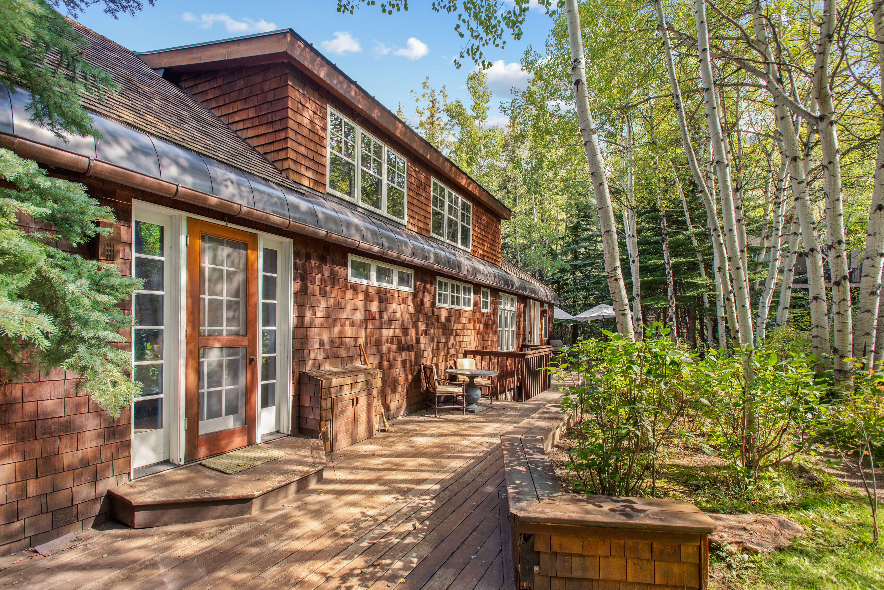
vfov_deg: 70.5
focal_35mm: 17
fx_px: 418
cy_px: 295
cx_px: 442
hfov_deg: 93.3
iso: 320
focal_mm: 17
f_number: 7.1
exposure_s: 1/50
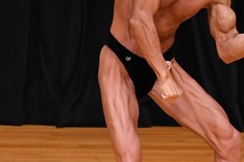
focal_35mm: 835
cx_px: 214
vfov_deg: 1.6
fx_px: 5656
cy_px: 47
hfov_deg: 2.5
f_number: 5.6
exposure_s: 1/400
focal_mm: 180
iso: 3200
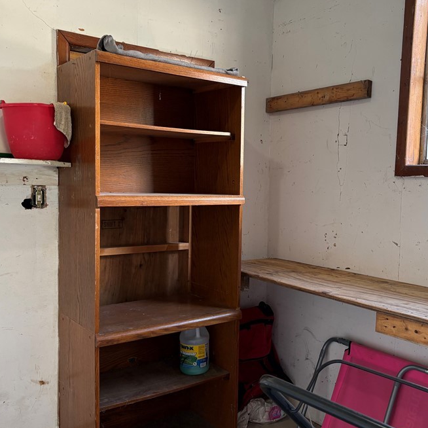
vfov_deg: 46.0
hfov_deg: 45.9
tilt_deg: -3.3
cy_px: 212
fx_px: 504
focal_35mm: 36
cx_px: 241
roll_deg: -2.1
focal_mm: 5.96
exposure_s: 1/64
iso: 125
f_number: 1.6
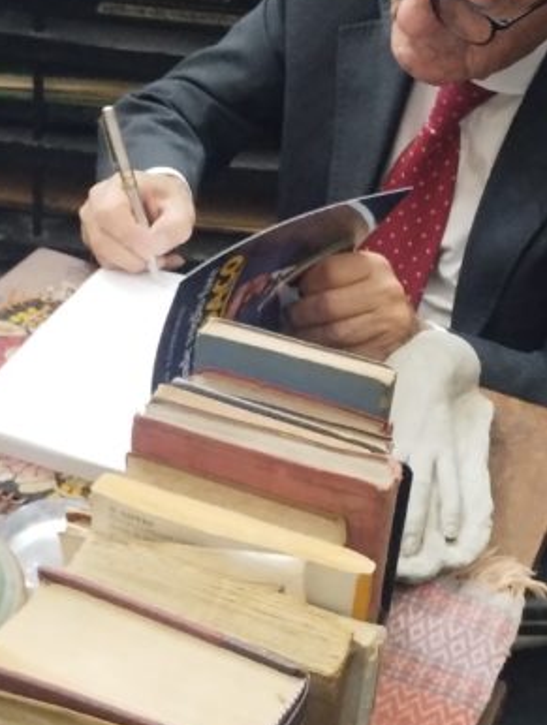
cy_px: 208
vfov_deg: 28.6
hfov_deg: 21.9
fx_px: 1407
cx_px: 391
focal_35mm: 67
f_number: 1.8
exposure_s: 1/15
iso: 3900
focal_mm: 4.27
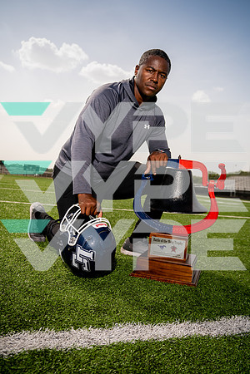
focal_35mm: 31
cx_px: 125
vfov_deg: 60.3
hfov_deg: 42.3
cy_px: 187
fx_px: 323
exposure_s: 1/1250
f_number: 4.5
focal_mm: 31
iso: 100
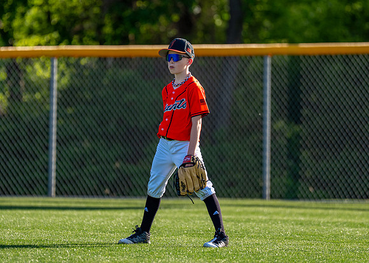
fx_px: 4017
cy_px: 107
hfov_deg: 5.3
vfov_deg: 3.8
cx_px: 174
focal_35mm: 383
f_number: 2.8
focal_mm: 200
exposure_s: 1/1600
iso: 160
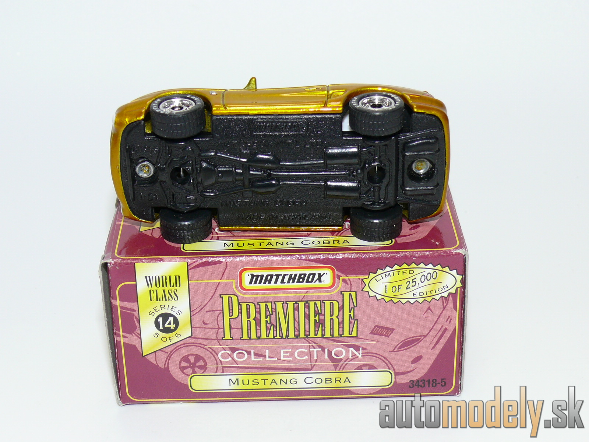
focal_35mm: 74
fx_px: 1259
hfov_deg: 26.3
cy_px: 221
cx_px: 294
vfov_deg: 19.9
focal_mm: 11.3
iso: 100
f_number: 4
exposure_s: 1/30
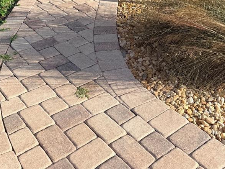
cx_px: 81
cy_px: -55
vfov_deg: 25.3
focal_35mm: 49
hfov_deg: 38.6
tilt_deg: -11.7
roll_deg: -0.1
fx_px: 318
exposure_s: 1/2445
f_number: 1.78
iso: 80
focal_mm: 6.76
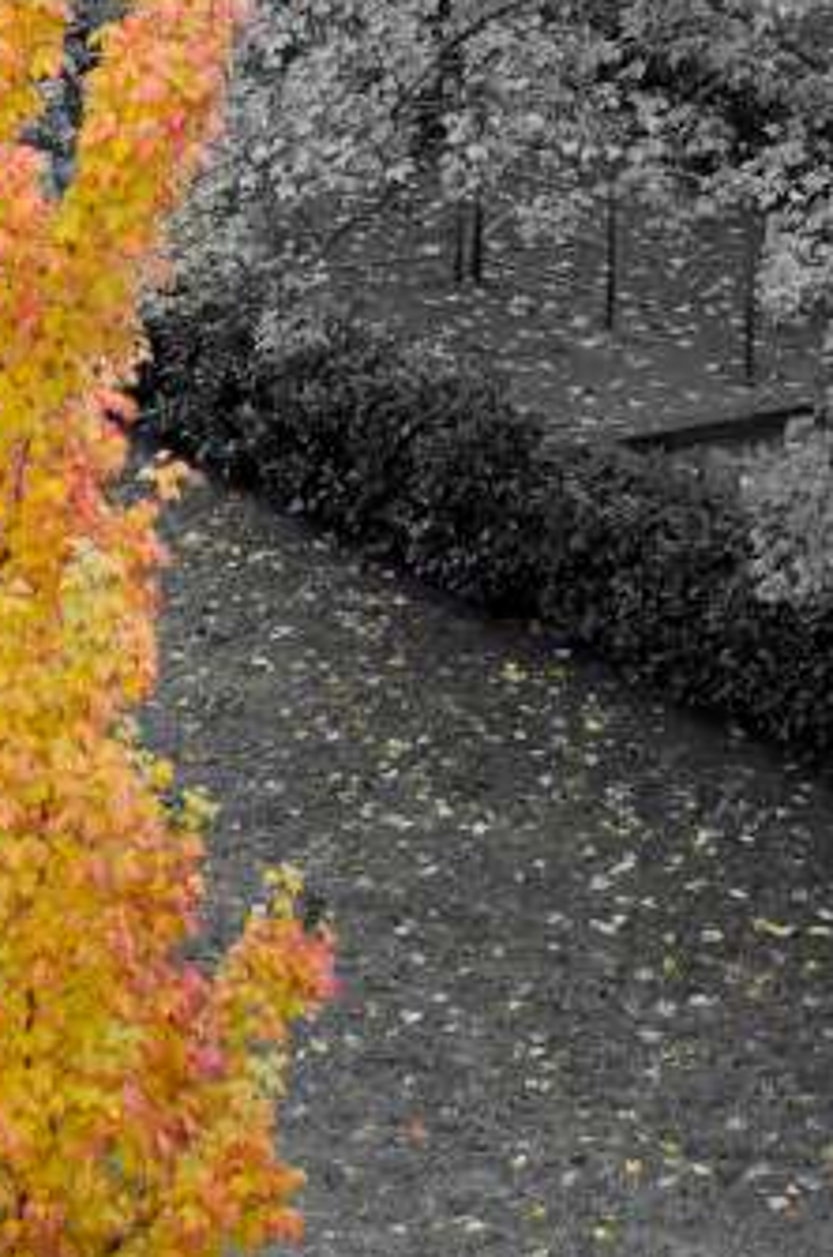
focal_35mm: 161
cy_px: 319
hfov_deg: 8.5
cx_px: 15
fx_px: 5594
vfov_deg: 12.8
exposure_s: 1/80
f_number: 1.8
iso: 125
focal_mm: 35
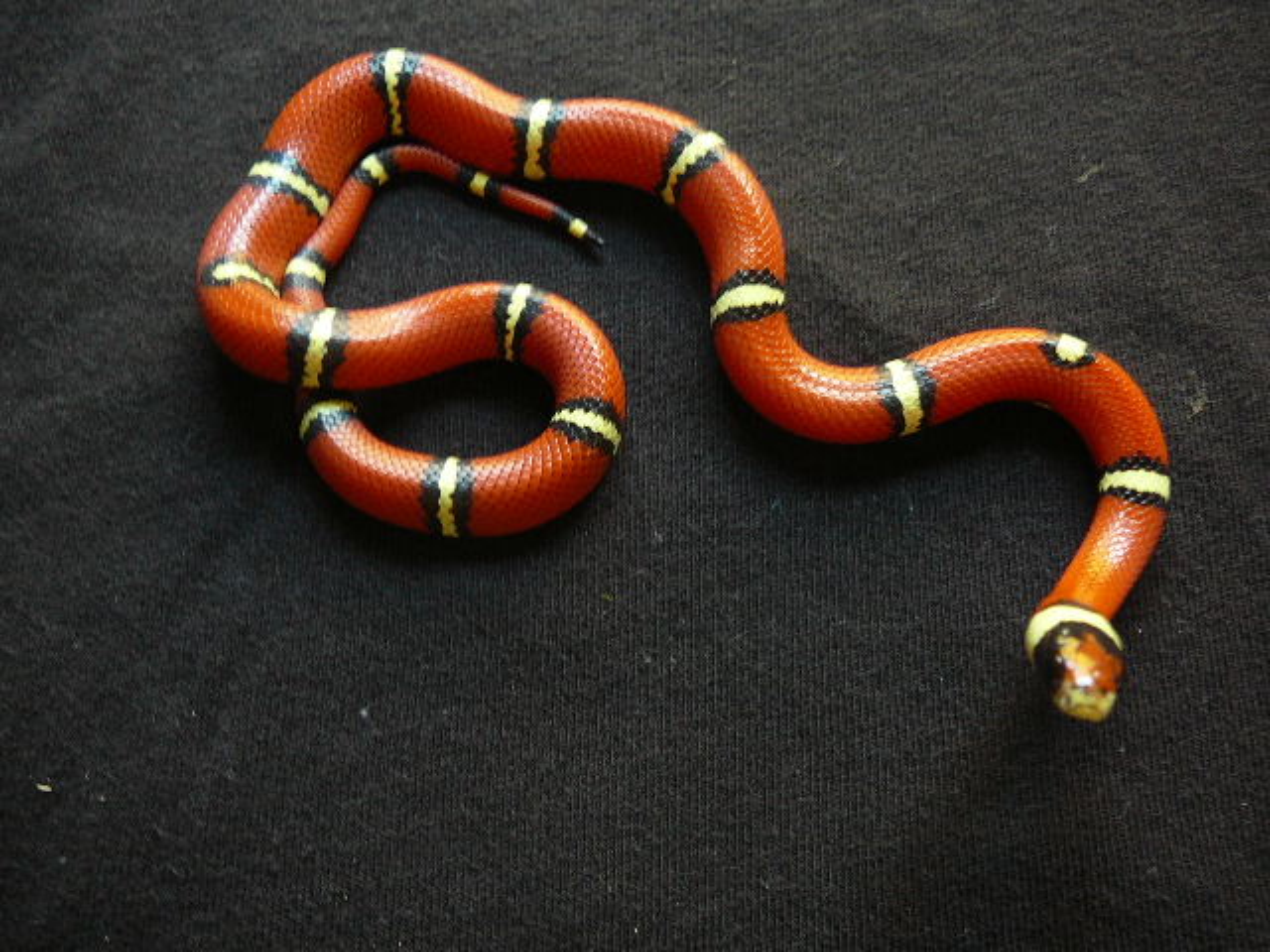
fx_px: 1284
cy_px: 476
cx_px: 635
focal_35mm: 35
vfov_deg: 40.7
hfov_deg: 52.6
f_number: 2.8
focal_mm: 5.2
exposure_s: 1/8
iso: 200
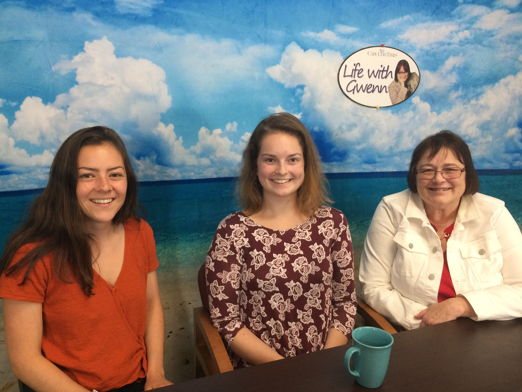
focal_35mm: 29
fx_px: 437
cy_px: 196
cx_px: 261
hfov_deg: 61.7
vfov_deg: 48.2
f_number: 2.2
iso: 160
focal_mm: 4.15
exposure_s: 1/30
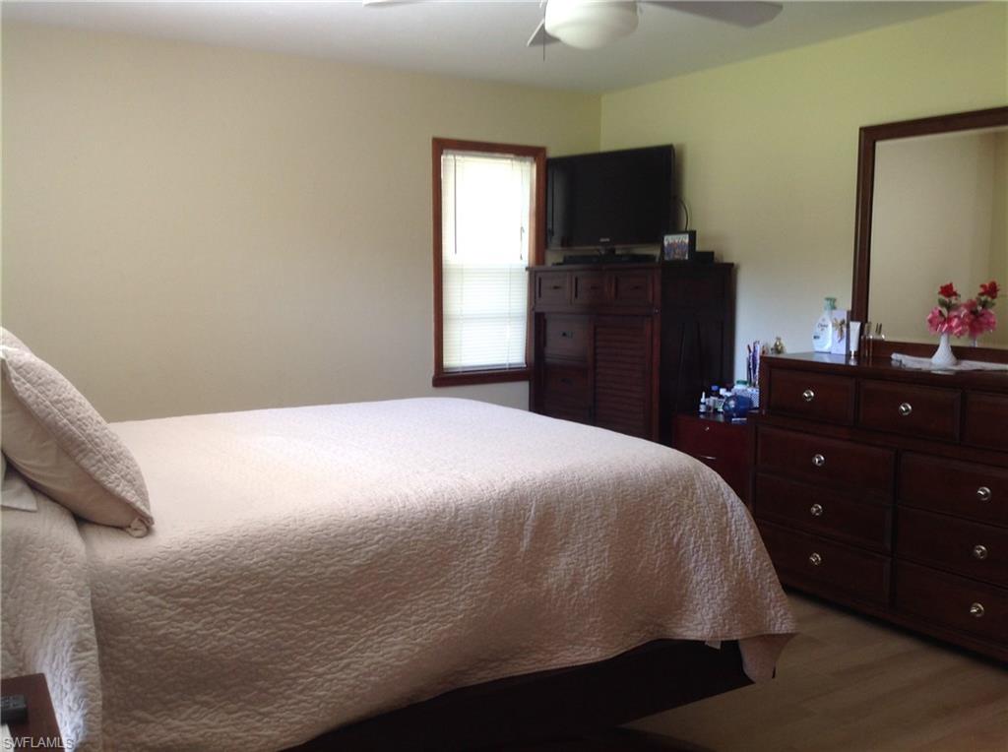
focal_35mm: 35
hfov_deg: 52.7
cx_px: 504
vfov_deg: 40.6
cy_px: 376
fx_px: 1017
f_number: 2.4
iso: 64
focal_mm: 4.28
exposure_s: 1/20
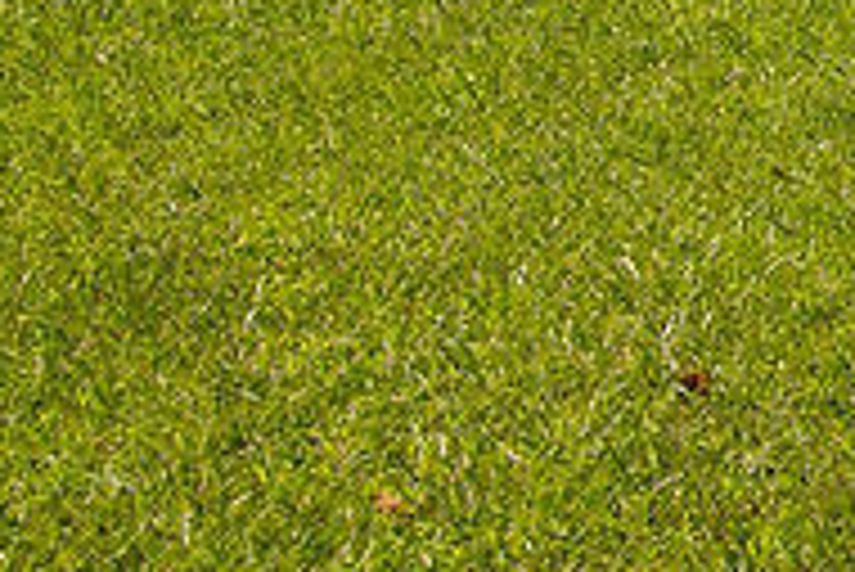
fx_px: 2305
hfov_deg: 14.7
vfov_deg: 12.8
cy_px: -466
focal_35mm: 97
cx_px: 1976
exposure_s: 1/1000
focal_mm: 18
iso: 320
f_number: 7.1
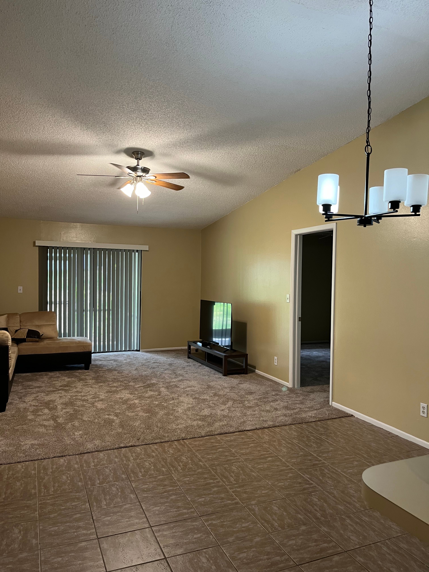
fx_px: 430
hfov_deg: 53.1
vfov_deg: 67.3
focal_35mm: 26
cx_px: 214
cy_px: 286
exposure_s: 1/60
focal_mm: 5.1
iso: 250
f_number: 1.6
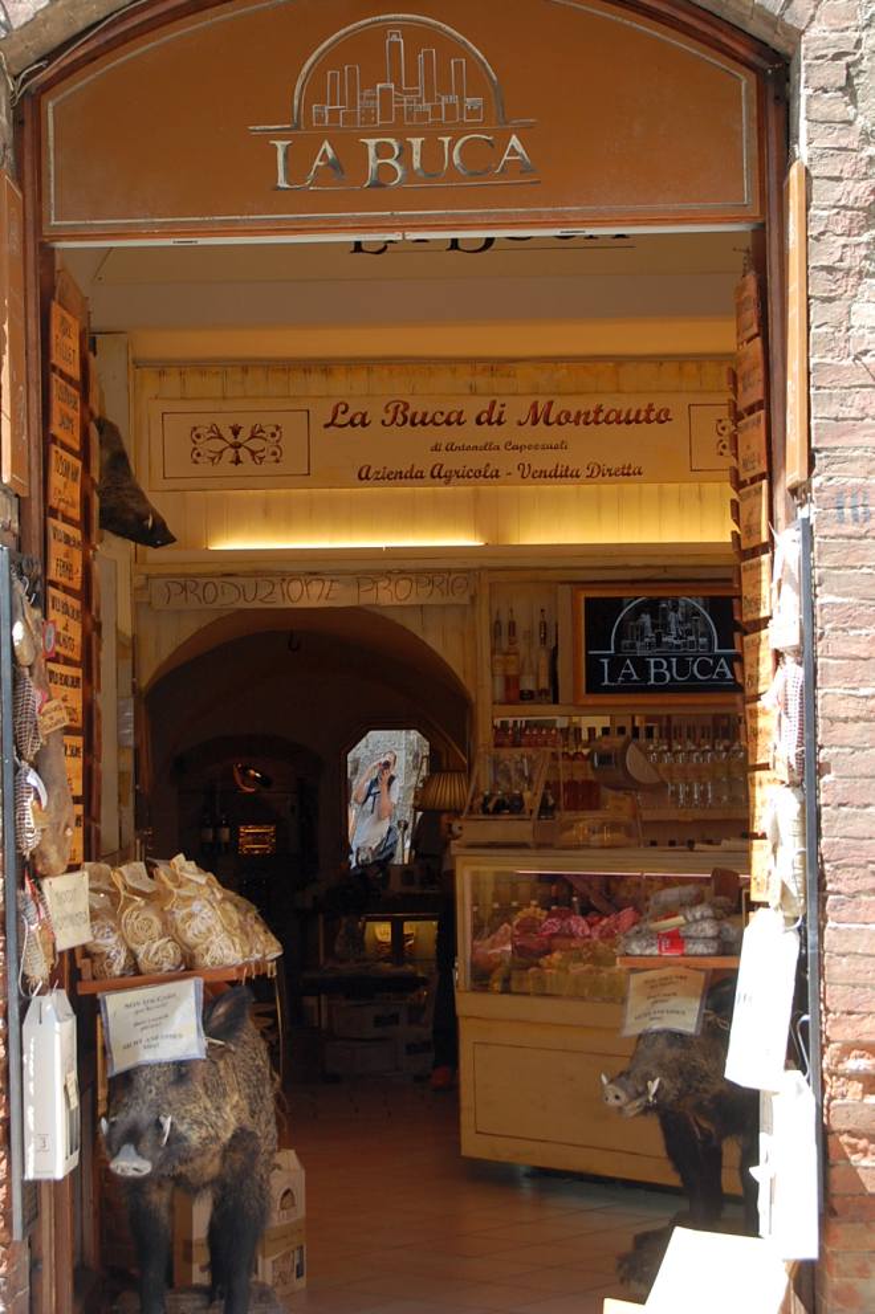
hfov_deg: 16.5
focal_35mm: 82
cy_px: 657
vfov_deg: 24.6
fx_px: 3012
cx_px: 438
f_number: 8
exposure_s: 1/80
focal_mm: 55
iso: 400
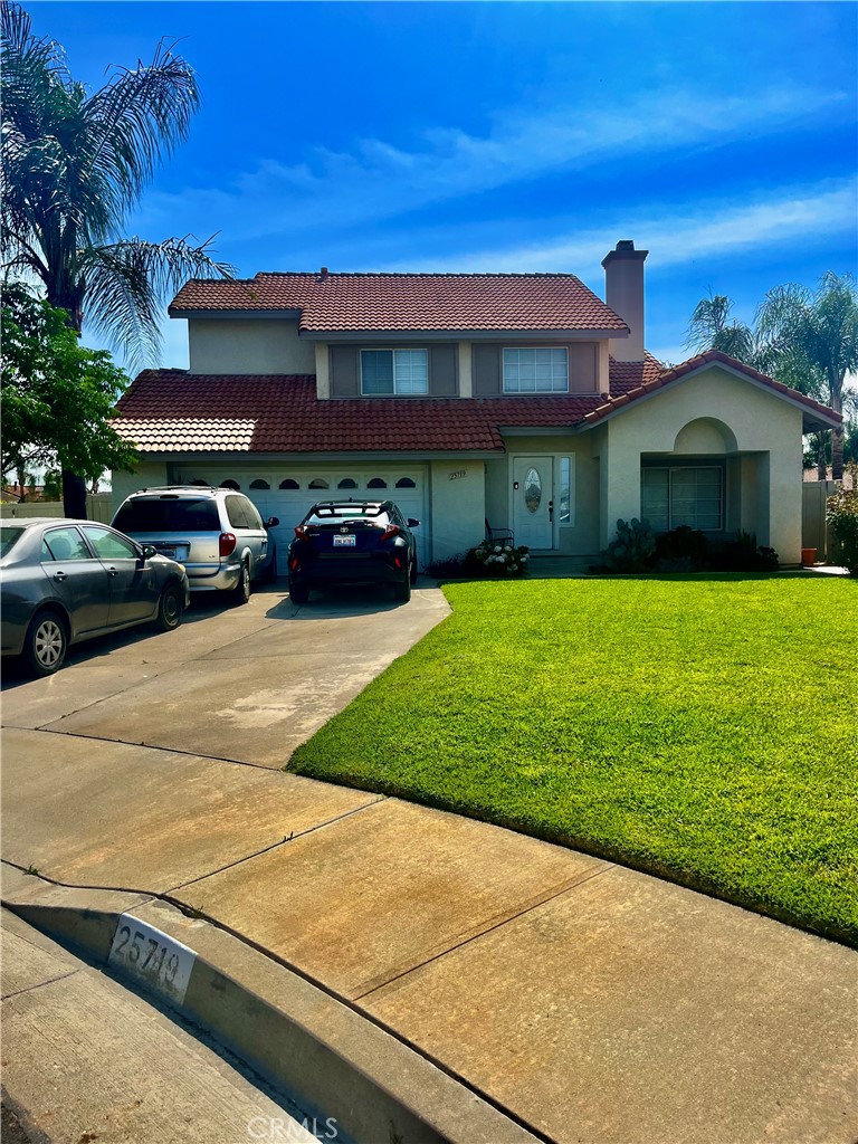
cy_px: 572
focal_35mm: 26
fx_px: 859
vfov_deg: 67.3
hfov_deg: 53.1
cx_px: 429
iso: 50
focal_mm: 5.1
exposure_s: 1/6173
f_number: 1.6
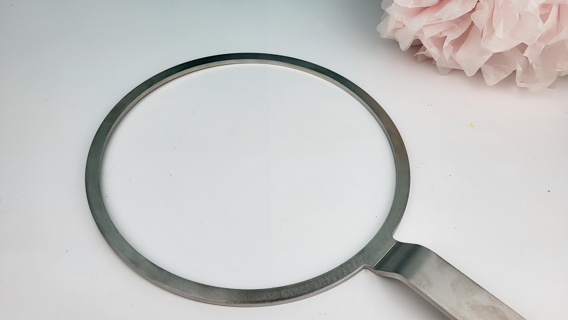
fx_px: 437
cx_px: 278
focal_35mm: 29
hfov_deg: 66.1
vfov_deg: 40.2
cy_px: 174
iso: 40
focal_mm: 5.4
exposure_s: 1/188
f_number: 1.8
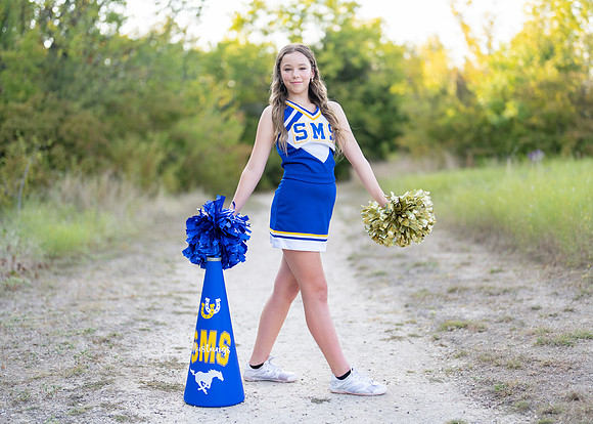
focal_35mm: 57
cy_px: 206
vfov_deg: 25.0
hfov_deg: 34.4
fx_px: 956
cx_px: 314
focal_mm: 50
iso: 100
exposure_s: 1/1000
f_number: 1.2
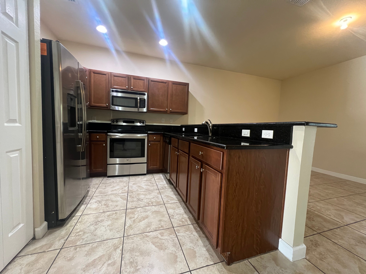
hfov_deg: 106.2
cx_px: 183
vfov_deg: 89.9
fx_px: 137
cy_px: 137
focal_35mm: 13
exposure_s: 1/60
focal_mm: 1.57
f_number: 1.8
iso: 640
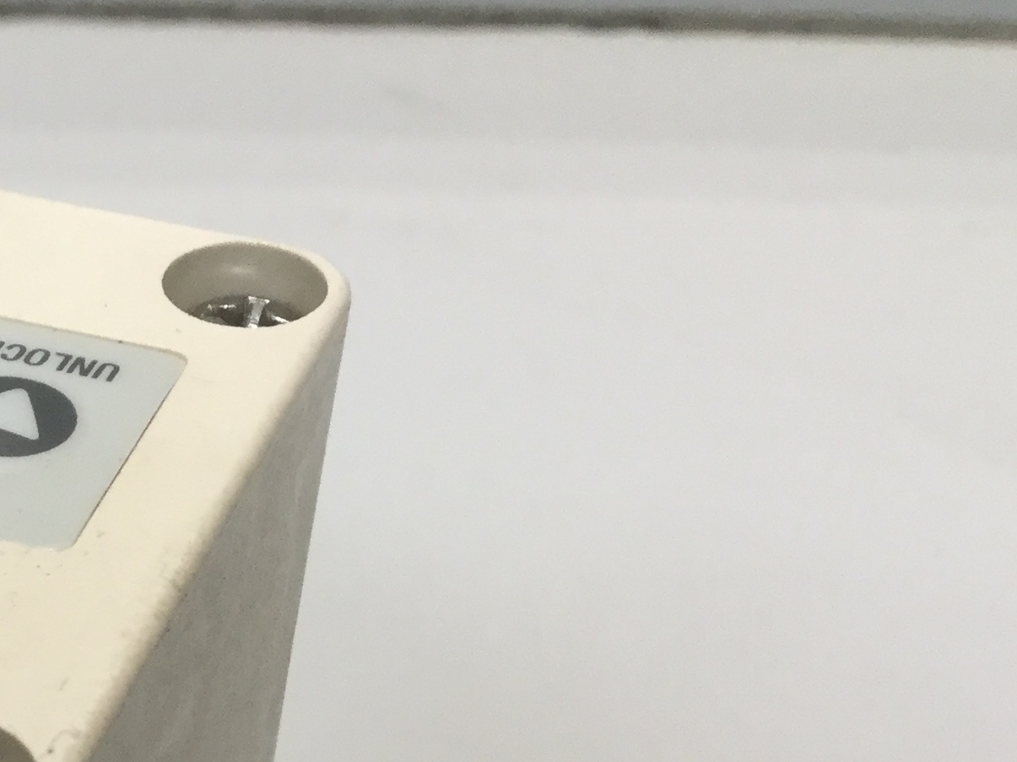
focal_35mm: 84
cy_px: 982
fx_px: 2467
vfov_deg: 16.6
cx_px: -296
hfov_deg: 21.2
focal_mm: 3.3
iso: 50
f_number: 2.4
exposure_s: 1/30
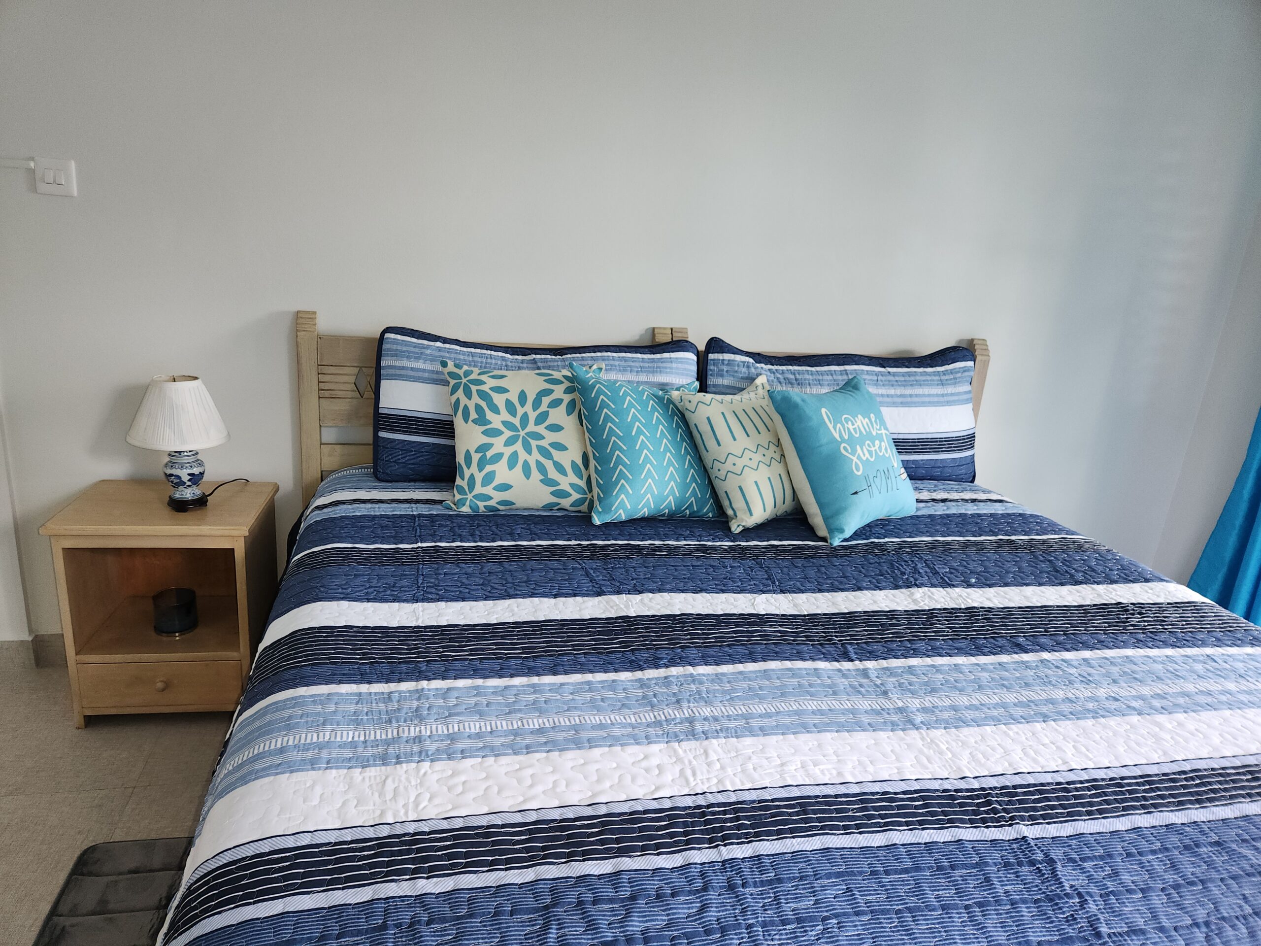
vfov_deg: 58.9
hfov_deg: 73.9
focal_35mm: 23
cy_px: 473
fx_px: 838
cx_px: 630
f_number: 1.8
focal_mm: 5.4
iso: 80
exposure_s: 1/50
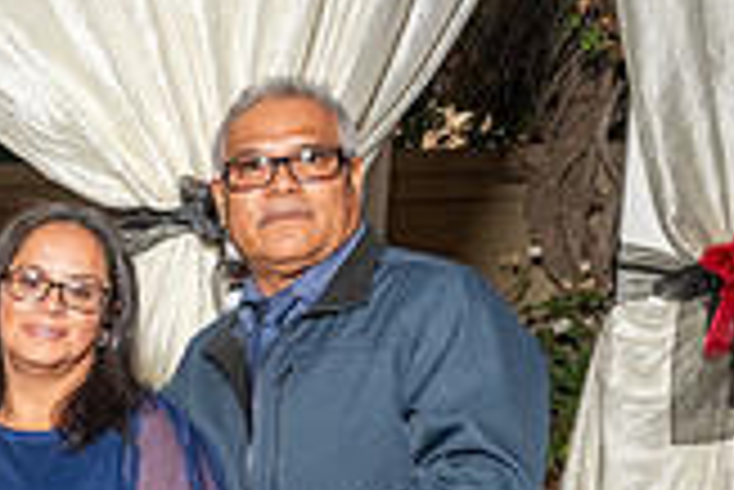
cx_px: -518
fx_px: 2245
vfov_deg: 12.1
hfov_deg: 16.2
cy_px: 632
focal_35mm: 110
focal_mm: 31
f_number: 4.5
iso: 640
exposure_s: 1/200
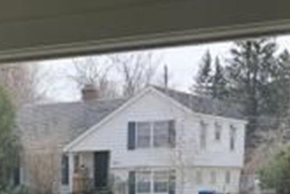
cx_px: 2
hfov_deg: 17.7
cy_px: 393
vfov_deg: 11.0
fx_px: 910
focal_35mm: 113
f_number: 1.8
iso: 20
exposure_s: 1/539
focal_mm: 4
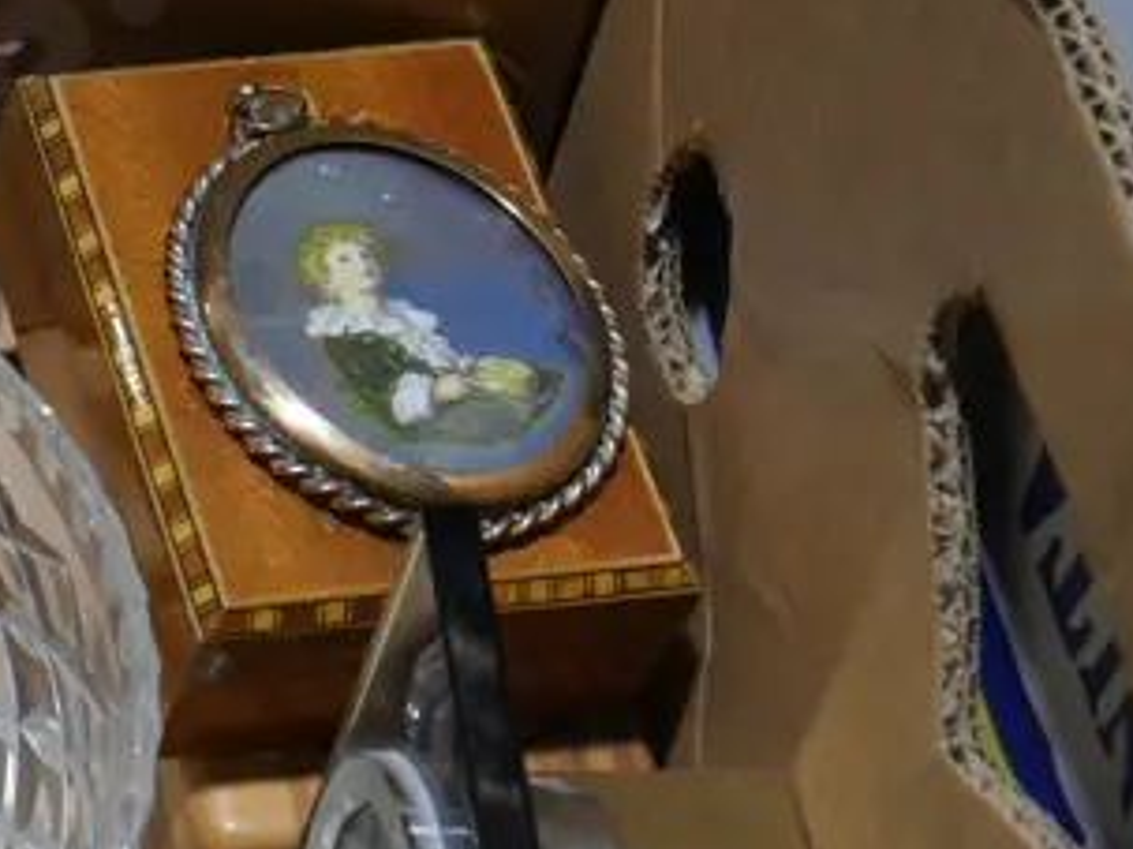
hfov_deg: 12.9
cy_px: 585
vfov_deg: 10.4
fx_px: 4646
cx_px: -748
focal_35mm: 142
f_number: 5.6
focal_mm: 21
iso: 320
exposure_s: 1/60
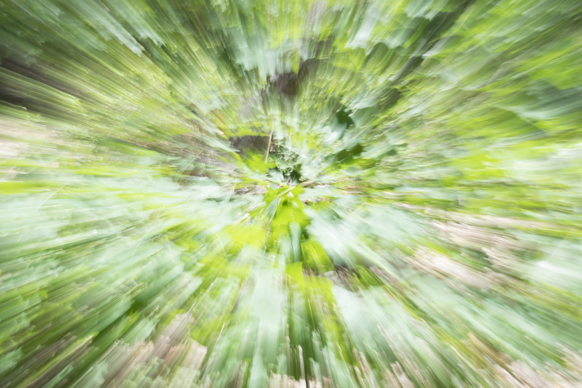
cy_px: 194
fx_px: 1334
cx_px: 291
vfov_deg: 16.6
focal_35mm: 82
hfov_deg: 24.6
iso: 100
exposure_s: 1/5
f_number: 22
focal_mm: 55
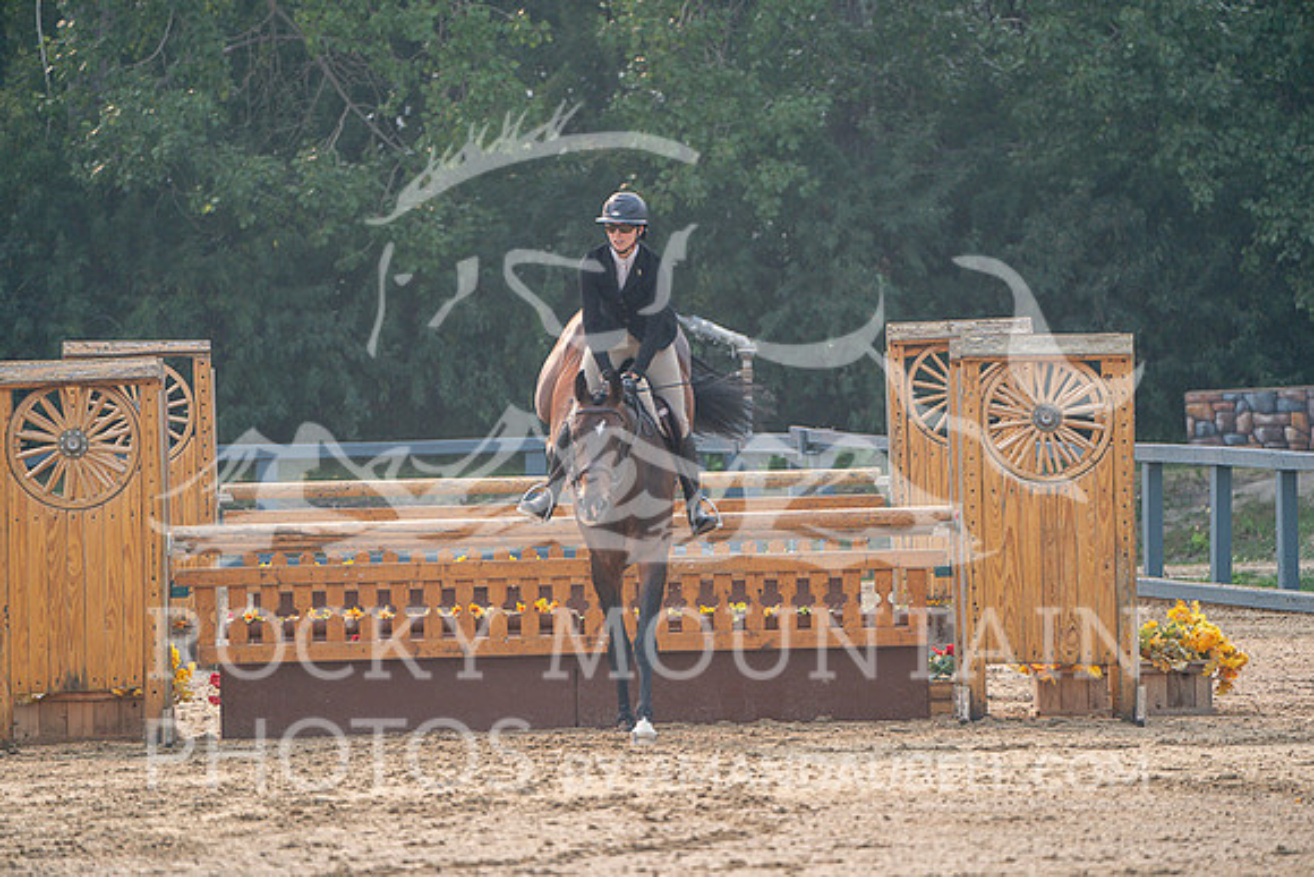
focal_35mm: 400
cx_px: 657
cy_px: 438
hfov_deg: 5.2
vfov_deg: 3.4
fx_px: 14603
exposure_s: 1/640
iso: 500
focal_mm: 400
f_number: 5.6
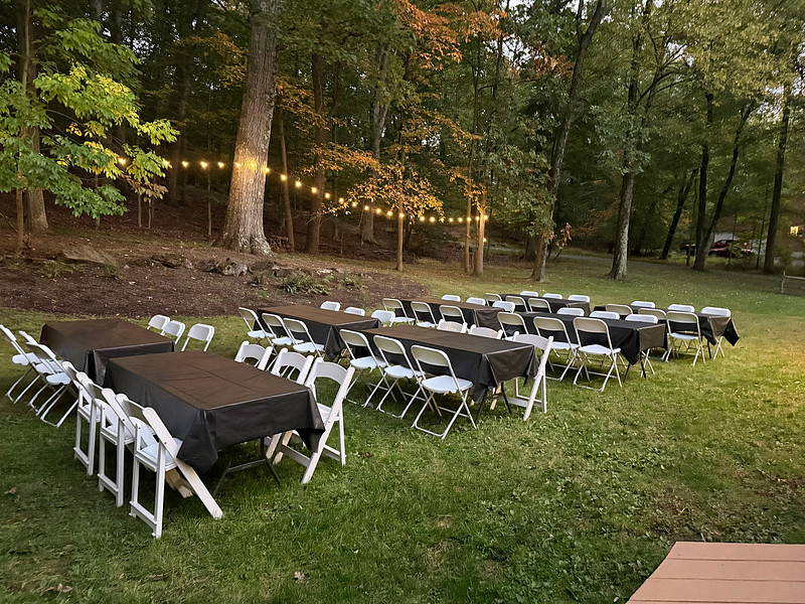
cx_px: 402
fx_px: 558
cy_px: 302
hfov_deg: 71.6
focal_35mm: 24
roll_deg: -0.6
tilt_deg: -6.7
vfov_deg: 56.8
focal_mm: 6.76
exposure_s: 1/30
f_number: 1.78
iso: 1250
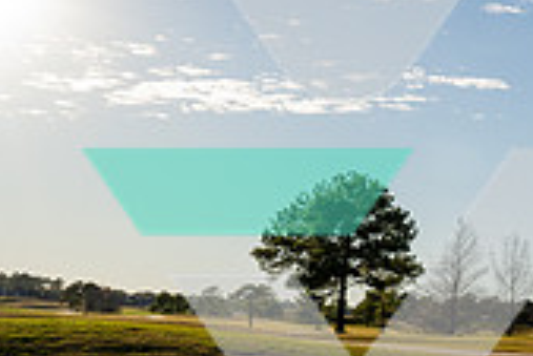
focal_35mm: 72
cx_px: 886
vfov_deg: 18.7
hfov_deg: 21.4
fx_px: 1067
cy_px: 317
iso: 100
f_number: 8
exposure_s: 1/250
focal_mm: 21
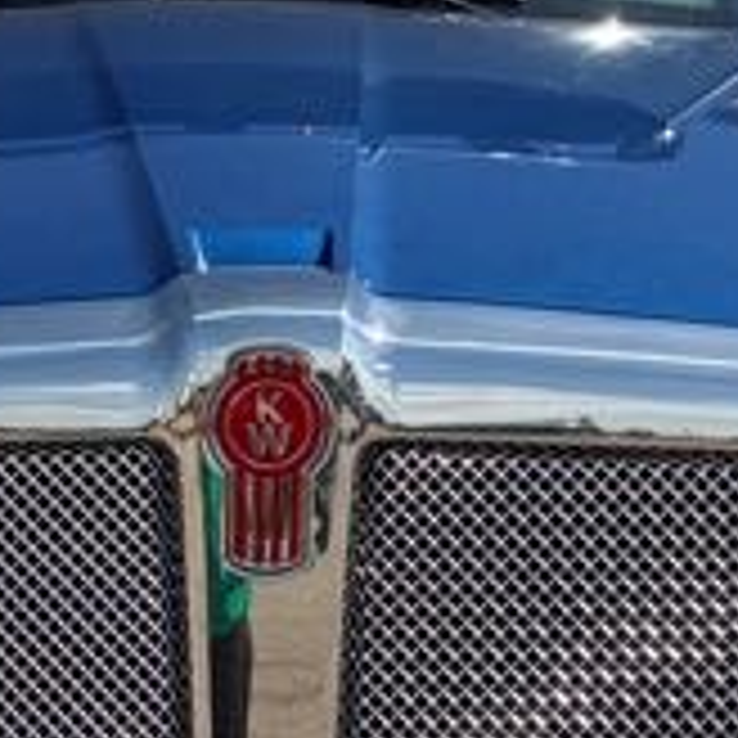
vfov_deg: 14.9
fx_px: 2822
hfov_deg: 14.8
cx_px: 158
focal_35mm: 117
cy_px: 466
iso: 50
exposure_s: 1/3125
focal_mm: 5.96
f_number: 1.6
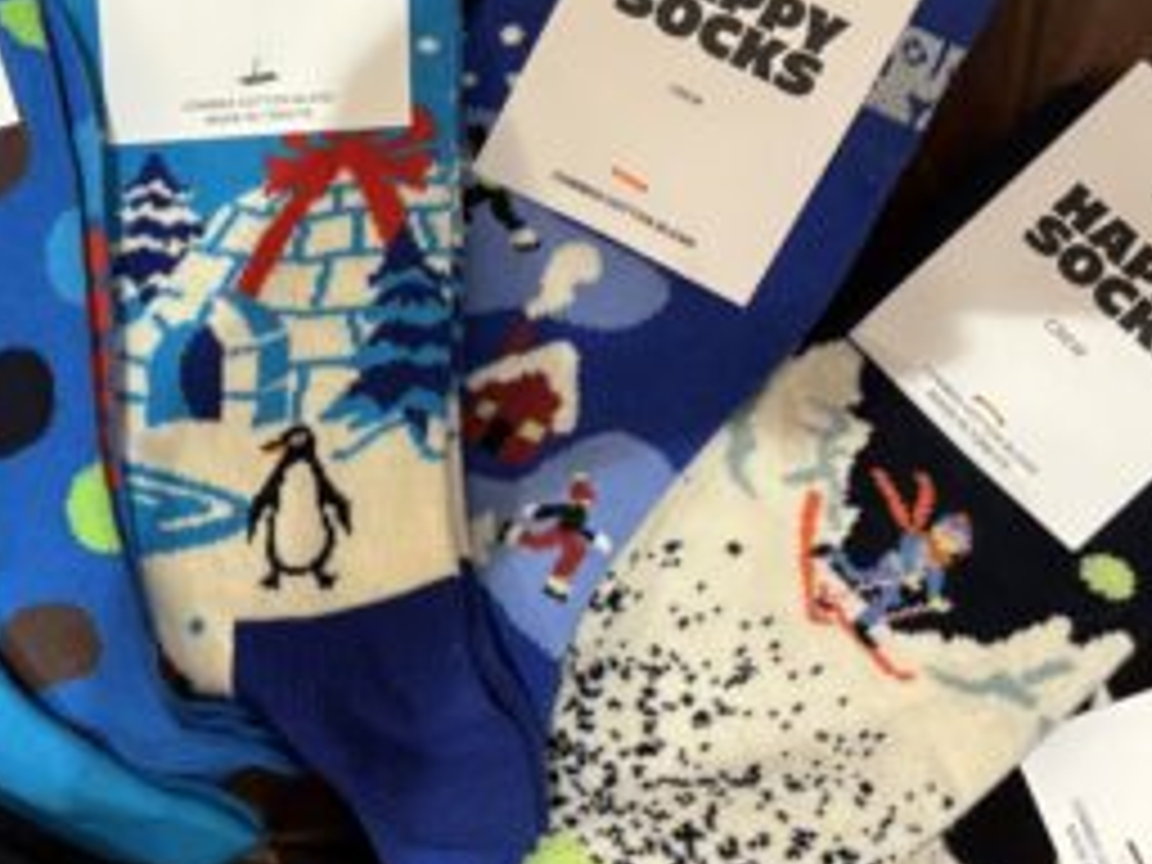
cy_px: 482
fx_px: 2196
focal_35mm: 66
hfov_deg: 28.3
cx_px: 130
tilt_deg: -85.9
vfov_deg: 22.2
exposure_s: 1/50
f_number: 1.6
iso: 320
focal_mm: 5.96
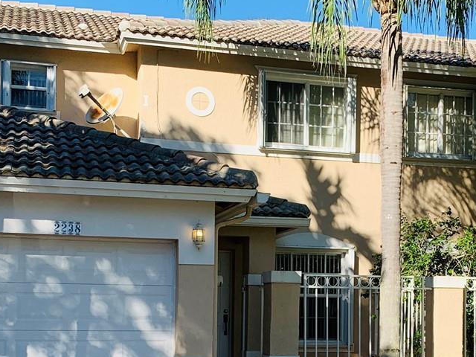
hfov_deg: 29.6
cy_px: 300
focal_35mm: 65
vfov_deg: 22.2
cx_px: 312
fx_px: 894
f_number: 1.8
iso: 25
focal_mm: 4.25
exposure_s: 1/1235
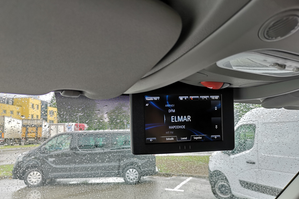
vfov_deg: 44.9
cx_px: 147
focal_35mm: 29
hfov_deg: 63.7
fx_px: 241
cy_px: 106
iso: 80
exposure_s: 1/100
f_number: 1.8
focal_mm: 3.95
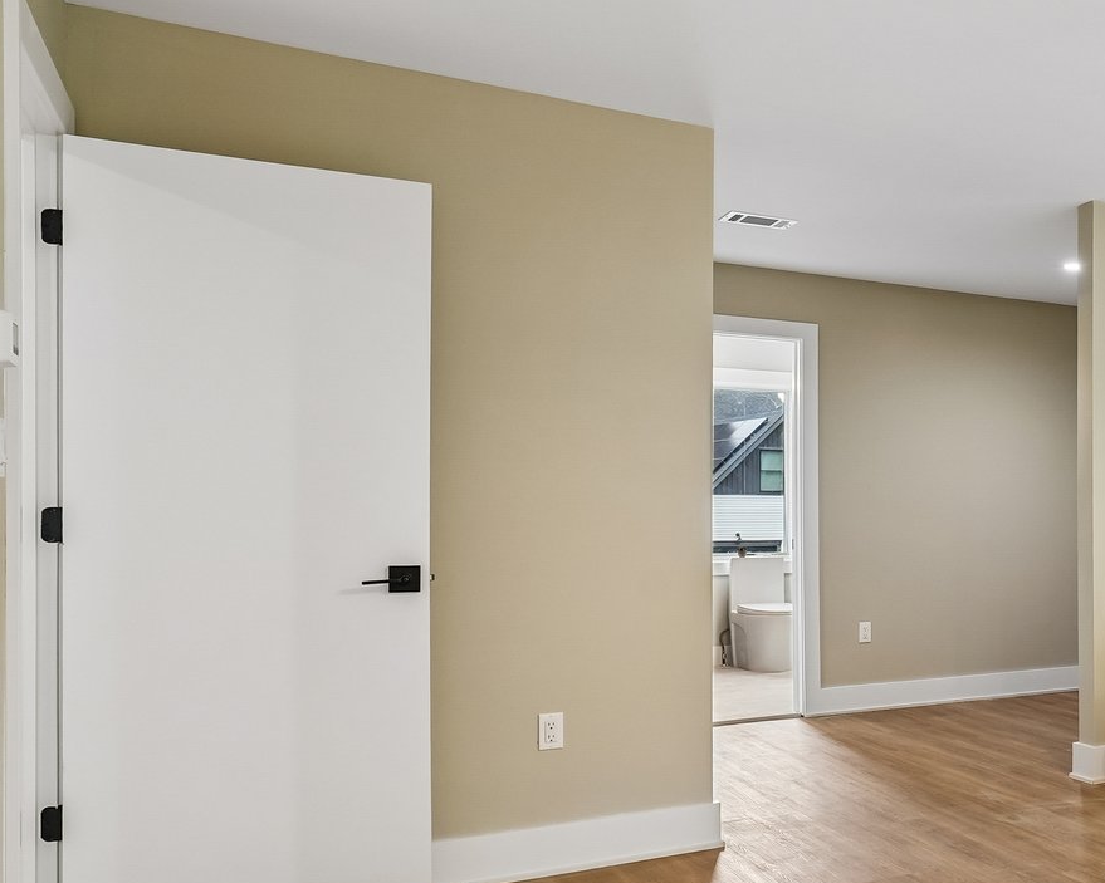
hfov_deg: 40.2
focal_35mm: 35
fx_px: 1145
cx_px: 1255
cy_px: 533
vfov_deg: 42.0
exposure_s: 1/25
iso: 320
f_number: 8
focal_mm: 16
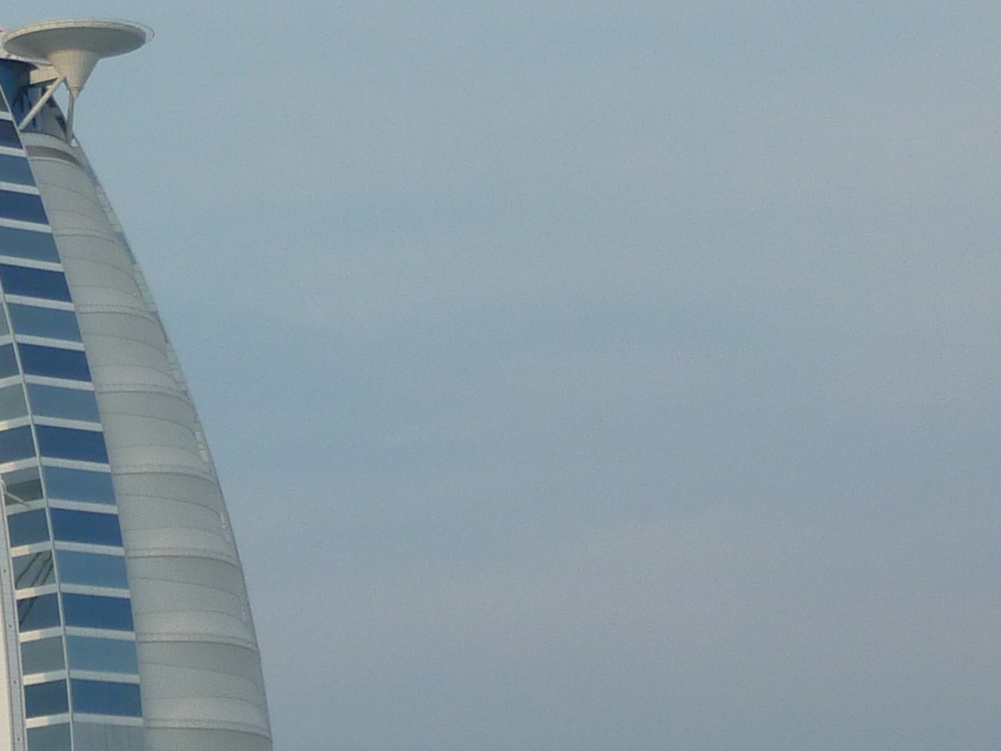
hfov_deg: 11.3
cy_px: 600
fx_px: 4859
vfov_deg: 8.8
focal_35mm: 168
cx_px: -442
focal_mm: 8.5
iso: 80
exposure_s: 1/400
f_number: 3.8
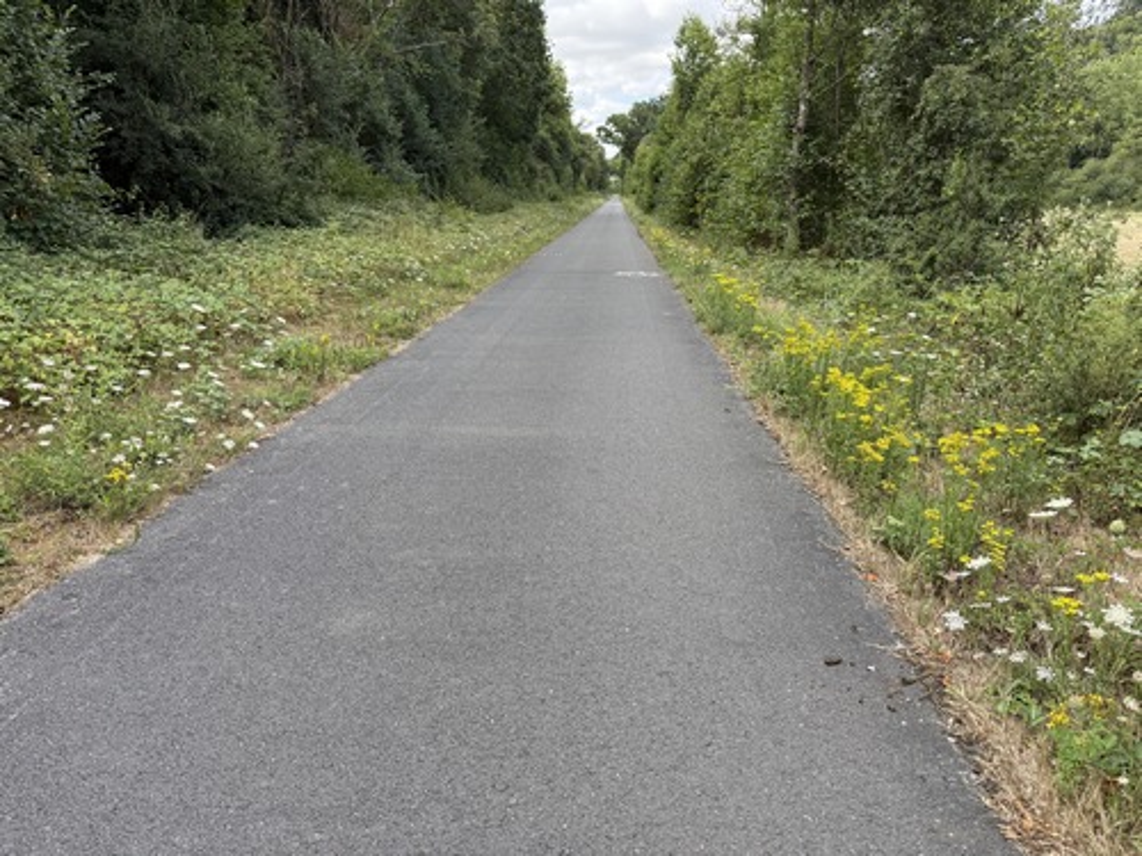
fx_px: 792
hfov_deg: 71.6
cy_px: 428
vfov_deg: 56.8
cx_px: 571
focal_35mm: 24
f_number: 1.78
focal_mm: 6.76
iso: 100
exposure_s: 1/840
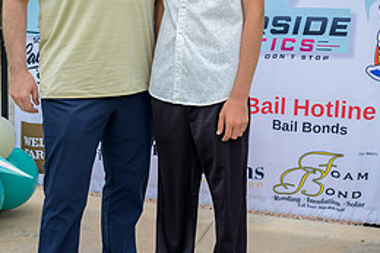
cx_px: 174
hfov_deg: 28.5
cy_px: 51
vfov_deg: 19.0
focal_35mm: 71
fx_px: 749
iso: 125
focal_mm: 41
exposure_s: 1/200
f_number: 4
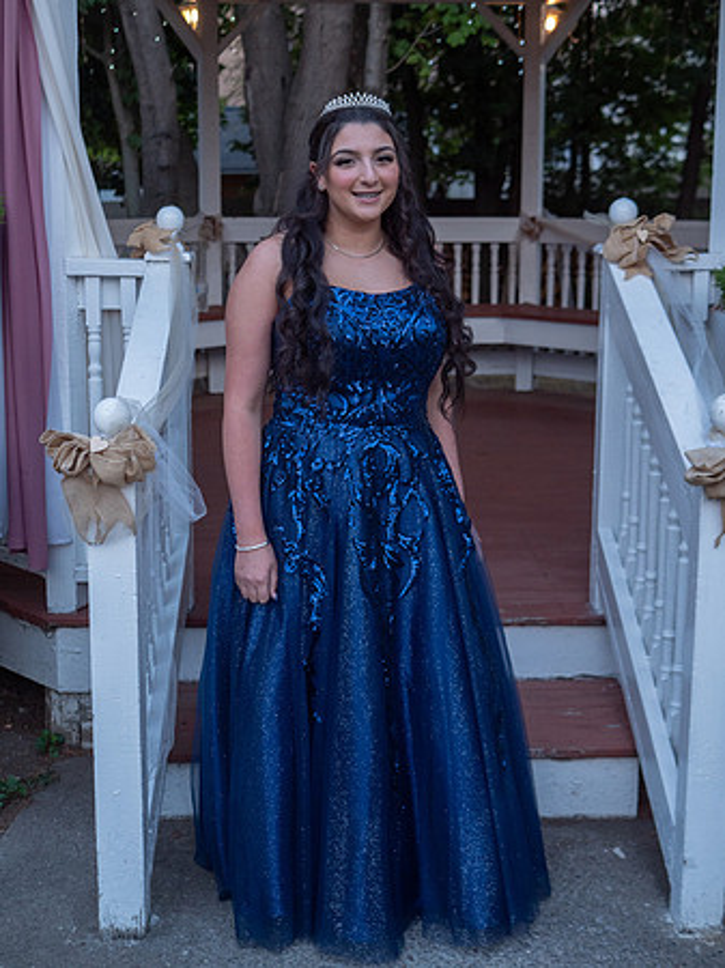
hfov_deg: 29.1
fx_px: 1398
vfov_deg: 38.2
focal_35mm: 50
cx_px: 362
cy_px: 484
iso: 640
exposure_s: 1/640
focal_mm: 25
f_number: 2.8
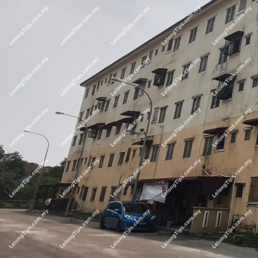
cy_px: 67
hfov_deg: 35.2
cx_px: 312
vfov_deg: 43.6
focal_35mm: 37
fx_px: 312
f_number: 2.2
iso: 50
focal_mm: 1.67
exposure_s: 1/5448
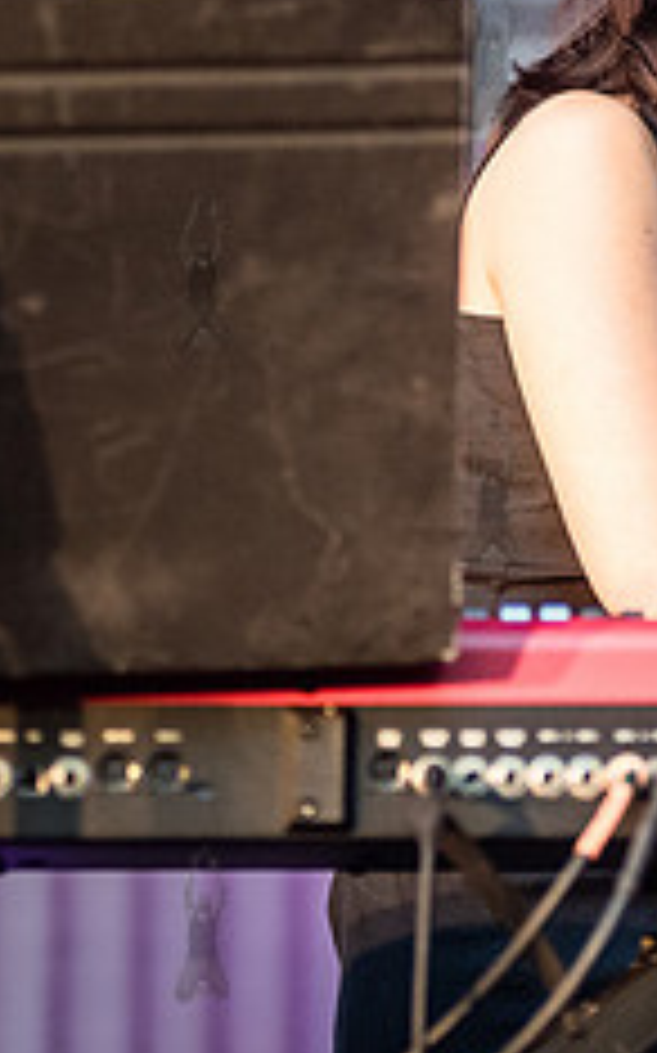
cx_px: 941
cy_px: 162
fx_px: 7257
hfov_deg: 5.1
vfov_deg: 8.3
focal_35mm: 253
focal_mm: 86
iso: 4000
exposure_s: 1/320
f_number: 3.5
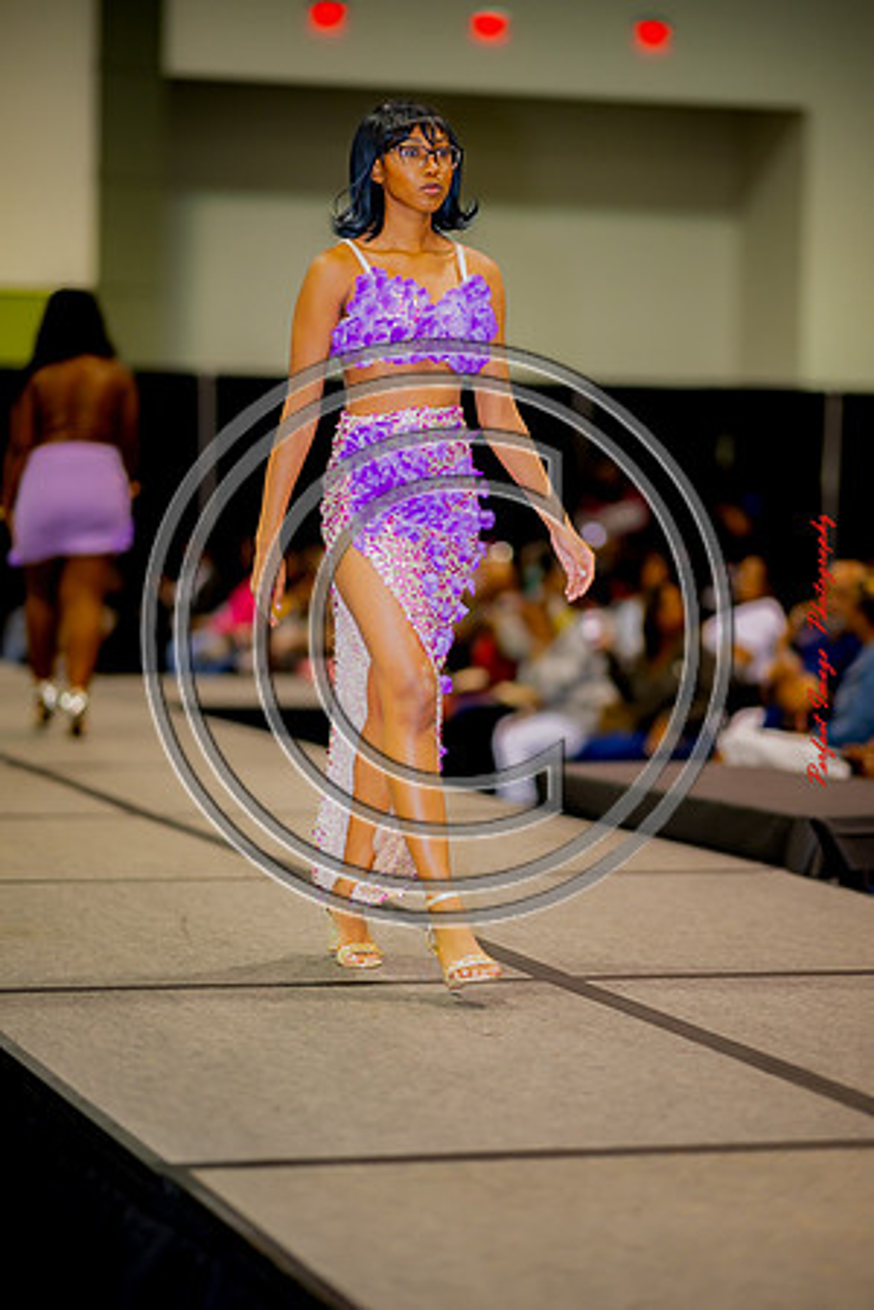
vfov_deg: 19.5
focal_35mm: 105
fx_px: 3823
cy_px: 655
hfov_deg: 13.0
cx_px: 437
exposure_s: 1/125
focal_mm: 105
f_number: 1.4
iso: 110
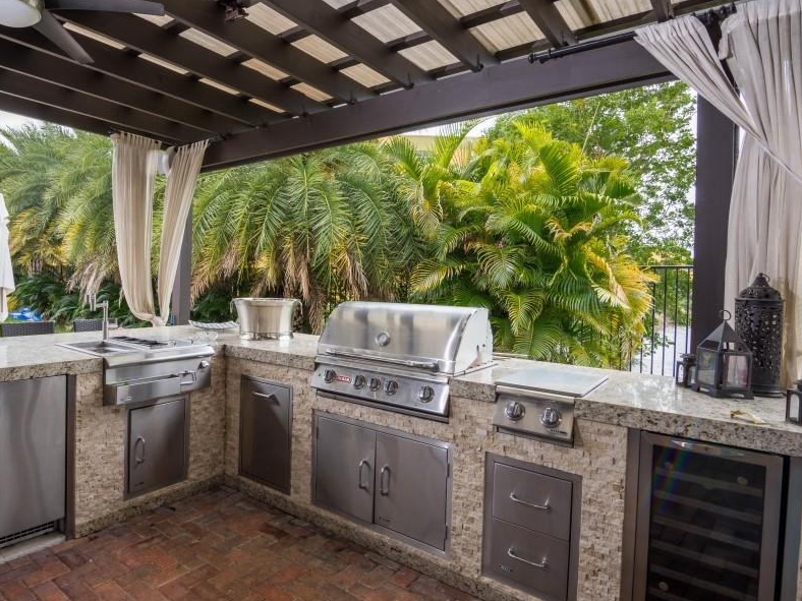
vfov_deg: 64.3
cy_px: 284
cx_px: 291
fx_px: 478
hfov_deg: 78.2
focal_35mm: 21
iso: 125
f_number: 9.5
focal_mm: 11
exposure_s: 1/60
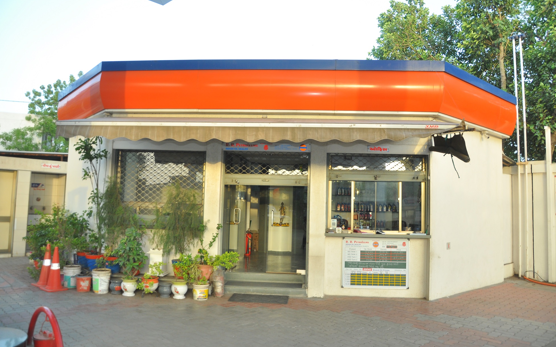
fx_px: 424
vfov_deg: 44.5
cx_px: 280
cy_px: 162
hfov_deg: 66.5
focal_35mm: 28
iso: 320
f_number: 3.5
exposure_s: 1/125
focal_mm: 18
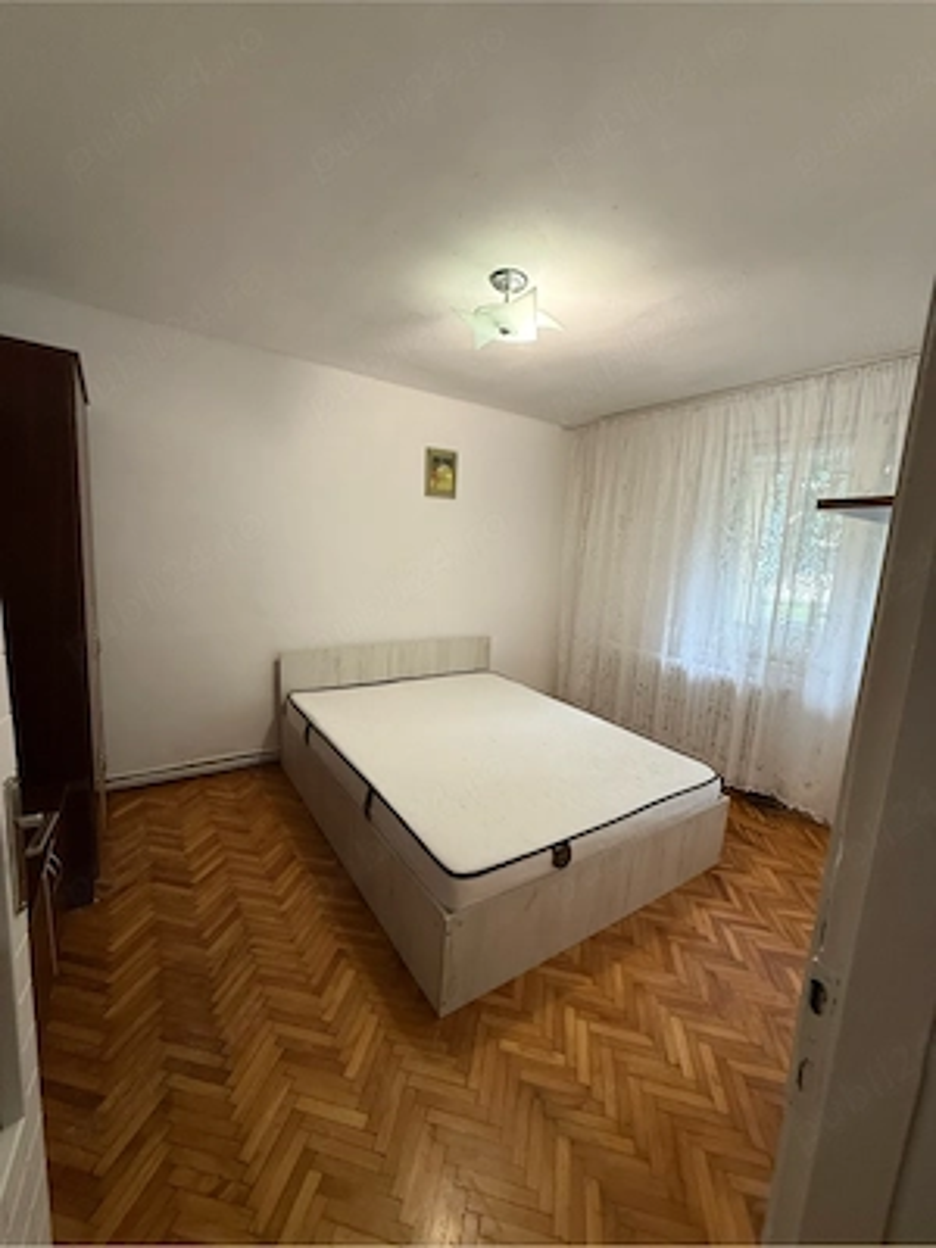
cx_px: 468
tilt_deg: -8.7
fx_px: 505
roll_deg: -3.8
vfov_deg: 102.1
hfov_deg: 85.7
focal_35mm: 14
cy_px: 624
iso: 200
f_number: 2.2
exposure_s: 1/50
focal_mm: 2.22
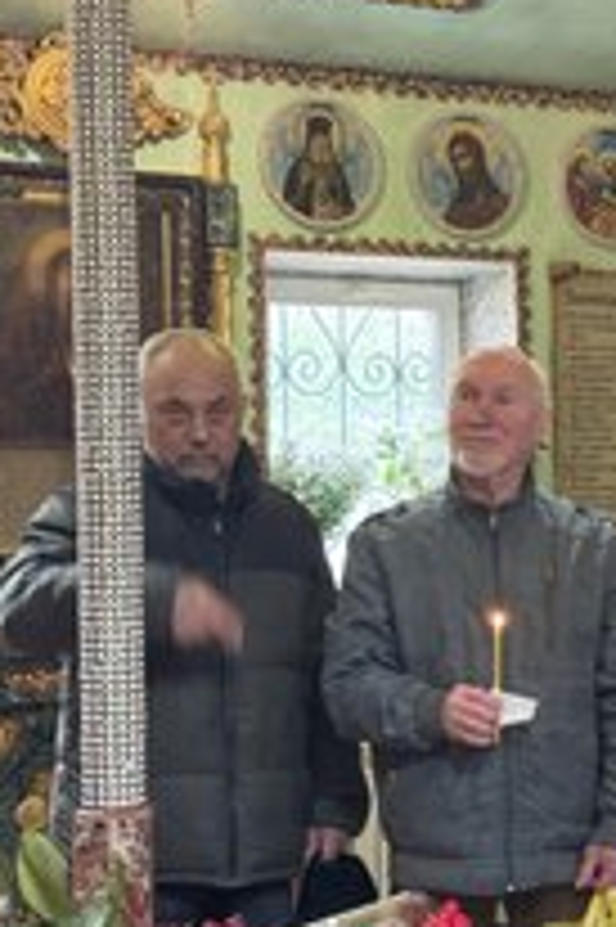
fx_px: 2494
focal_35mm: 97
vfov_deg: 21.0
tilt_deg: -1.3
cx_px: 683
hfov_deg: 13.8
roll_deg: +2.0
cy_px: 580
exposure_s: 1/33
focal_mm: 6.76
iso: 250
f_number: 1.78
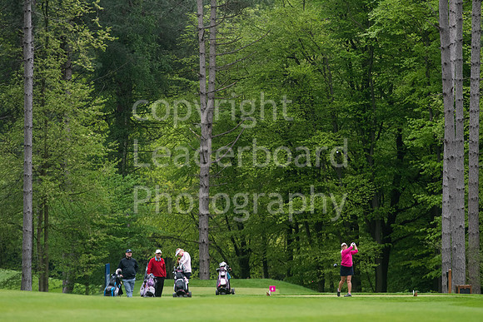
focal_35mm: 450
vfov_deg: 3.1
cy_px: 161
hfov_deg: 4.6
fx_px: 6039
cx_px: 242
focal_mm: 300
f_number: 4.5
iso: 800
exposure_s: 1/2000
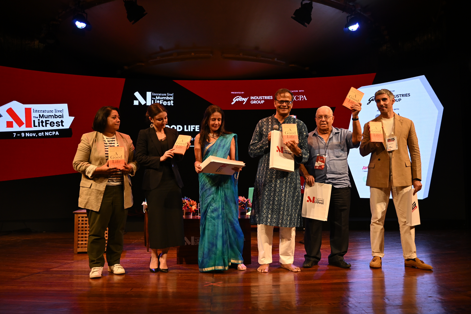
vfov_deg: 40.8
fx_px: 422
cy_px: 157
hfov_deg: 58.3
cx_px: 236
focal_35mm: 32
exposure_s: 1/125
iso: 640
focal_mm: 21.5
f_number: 4
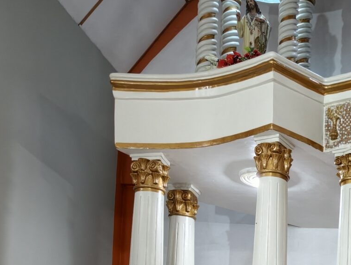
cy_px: 441
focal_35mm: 78
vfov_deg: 16.6
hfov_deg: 21.8
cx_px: 490
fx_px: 792
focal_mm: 6.25
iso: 575
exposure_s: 1/60
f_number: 1.68
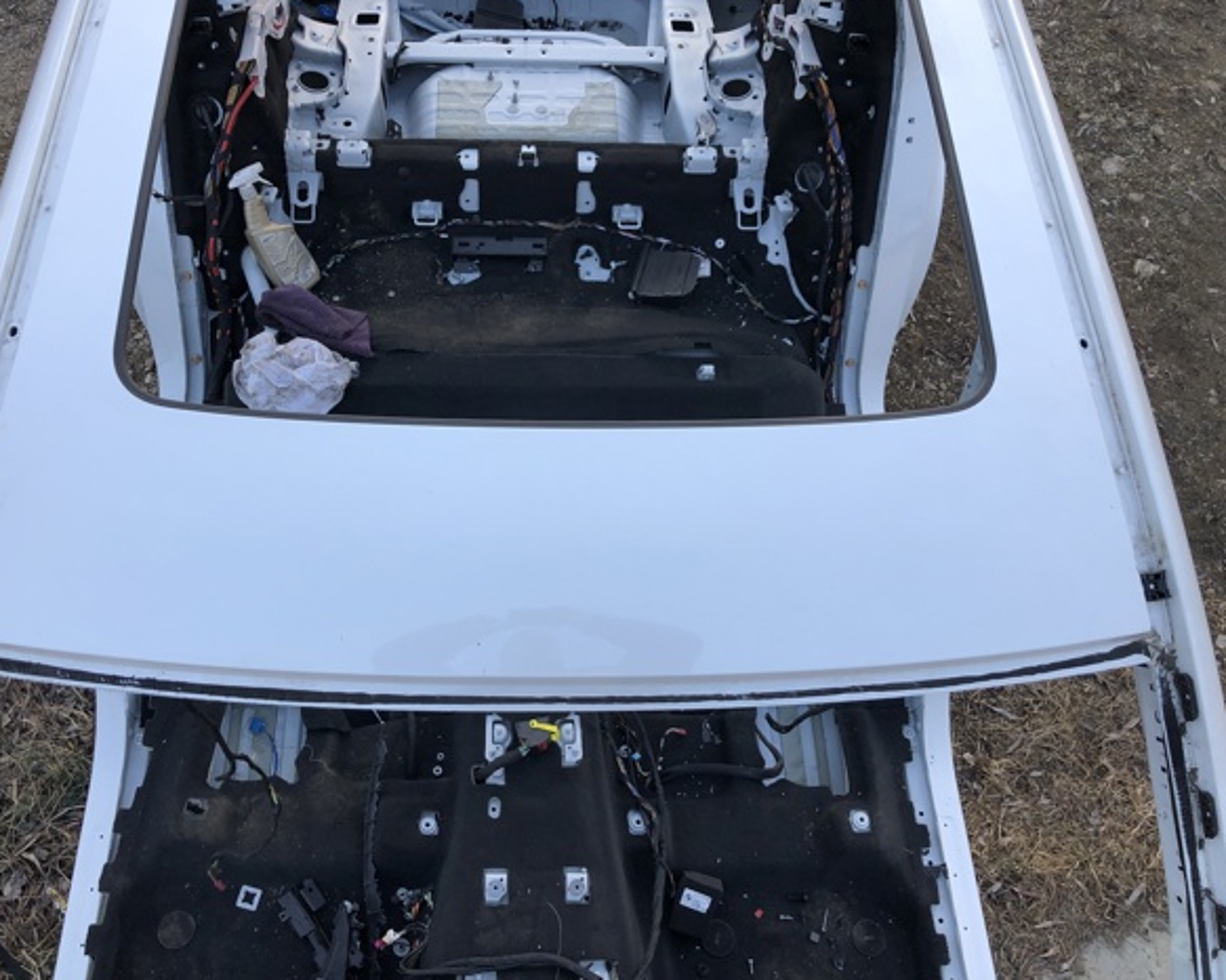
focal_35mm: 30
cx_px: 555
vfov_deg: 48.5
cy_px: 477
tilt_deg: -58.5
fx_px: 1088
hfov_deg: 58.7
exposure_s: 1/120
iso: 32
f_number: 1.8
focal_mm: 4
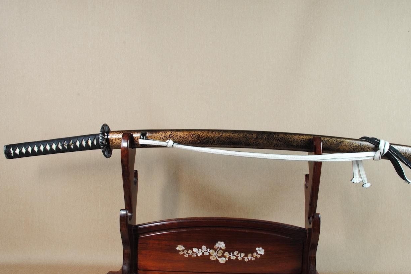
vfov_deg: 38.9
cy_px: 139
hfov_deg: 55.7
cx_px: 220
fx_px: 388
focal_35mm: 34
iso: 200
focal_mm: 20
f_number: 11
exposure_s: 1/2
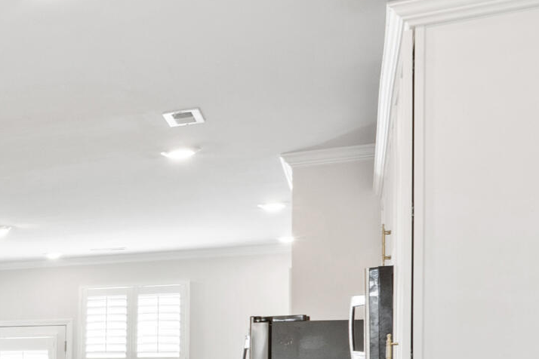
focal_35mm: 63
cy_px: 393
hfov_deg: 21.3
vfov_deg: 20.6
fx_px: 943
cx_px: -428
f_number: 8
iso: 100
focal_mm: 10
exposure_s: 1/2.5
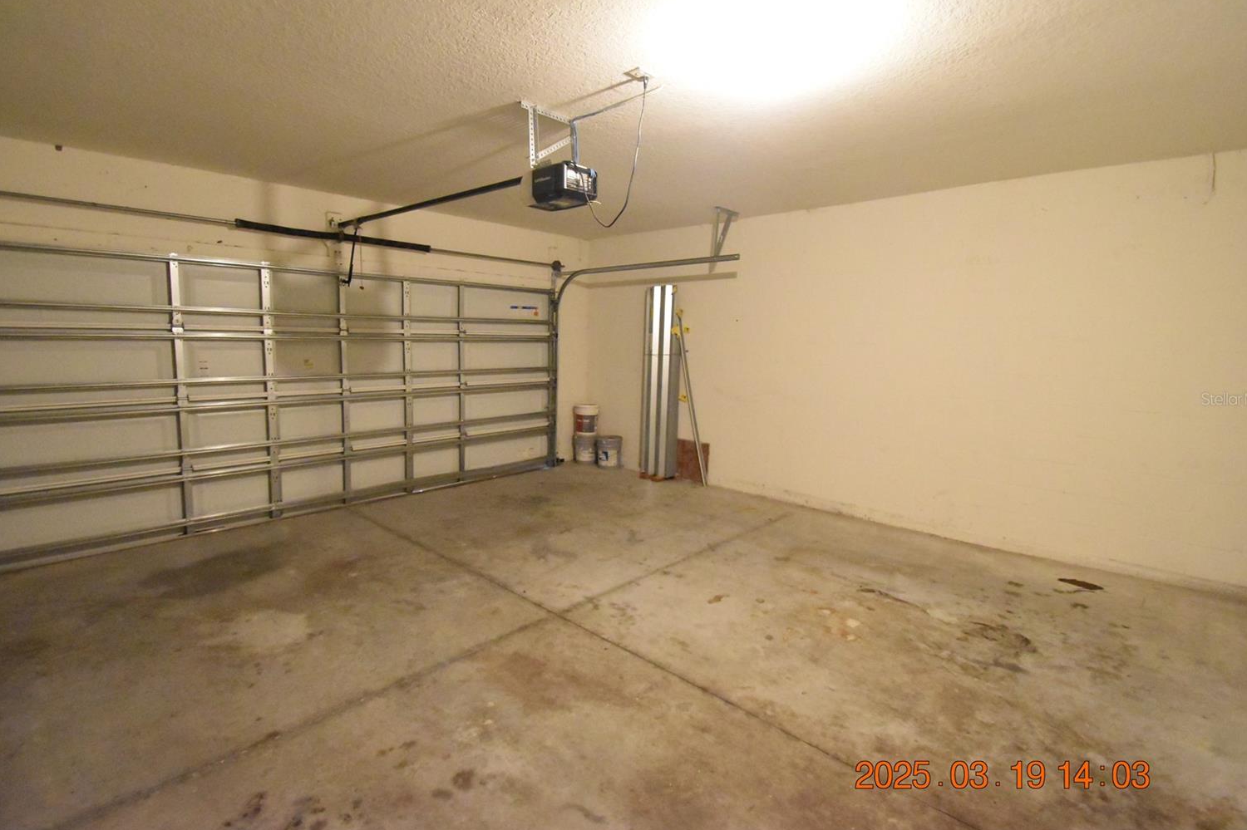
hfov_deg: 96.7
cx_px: 610
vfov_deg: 73.7
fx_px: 554
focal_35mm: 16
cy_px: 399
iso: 10000
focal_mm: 10
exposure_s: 1/60
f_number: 3.5
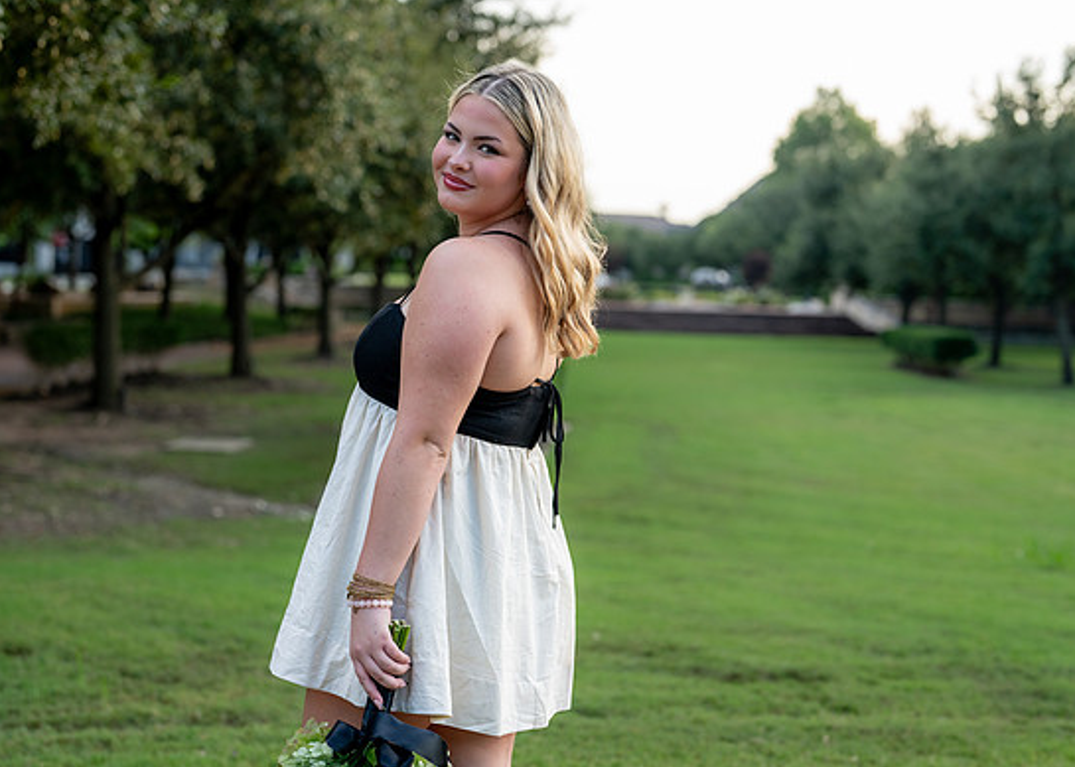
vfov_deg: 23.3
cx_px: 472
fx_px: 1862
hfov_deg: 32.2
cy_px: 355
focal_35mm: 61
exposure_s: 1/500
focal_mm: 50
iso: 250
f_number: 2.5
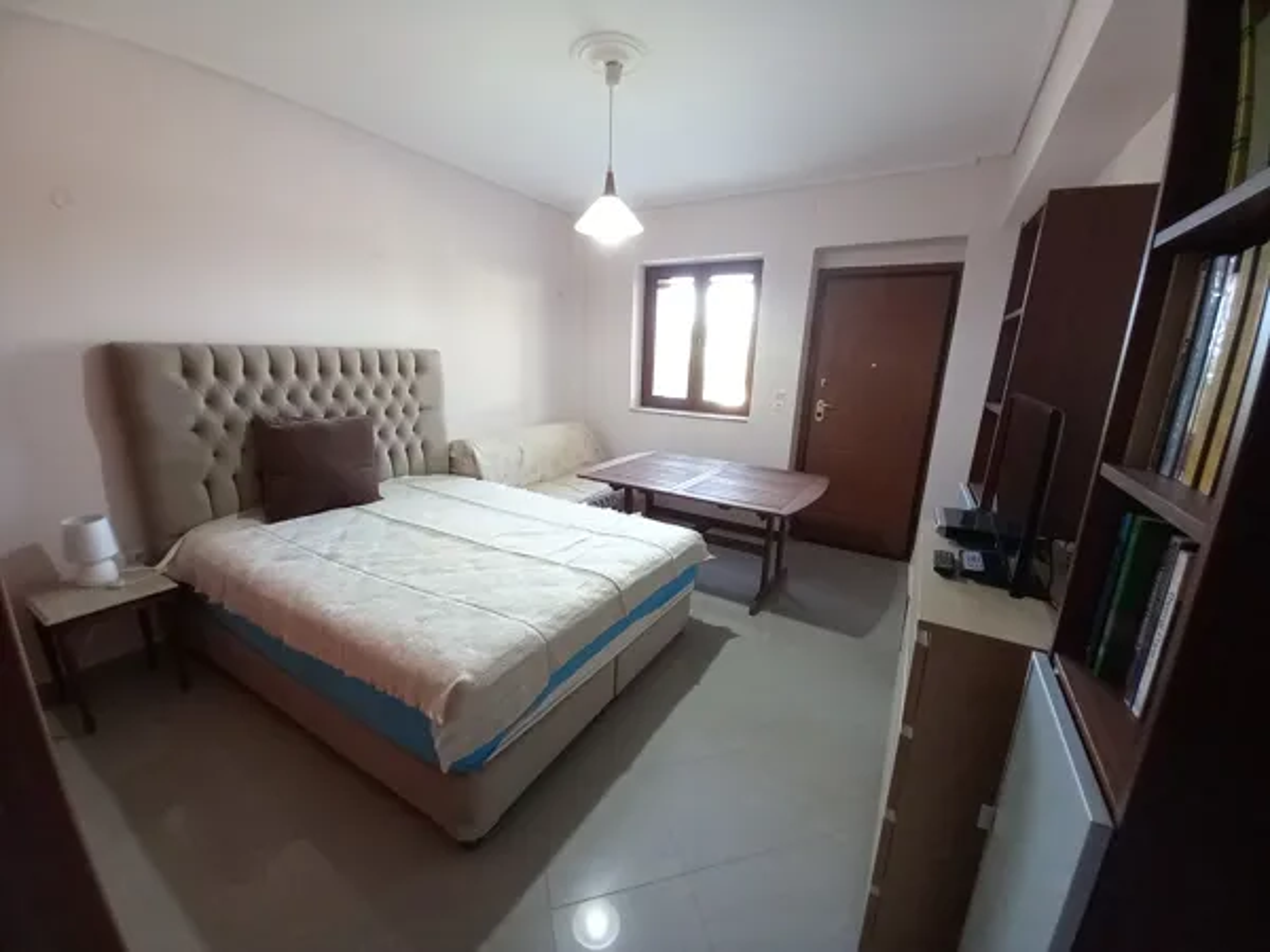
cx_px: 635
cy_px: 476
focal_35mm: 13
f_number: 2.2
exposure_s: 1/24
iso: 200
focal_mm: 1.13
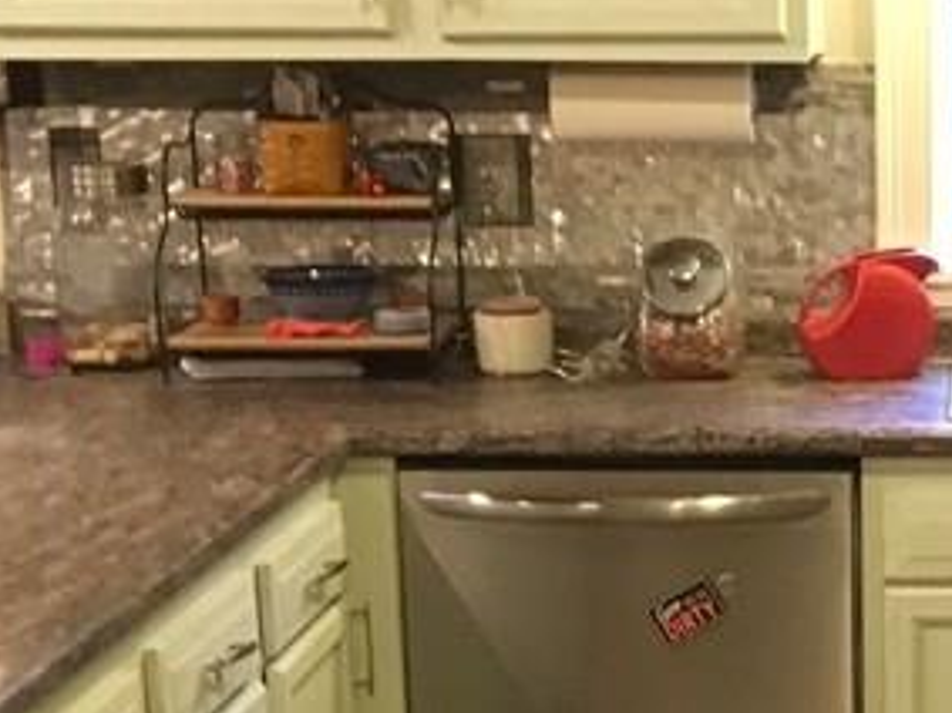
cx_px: 1046
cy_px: 619
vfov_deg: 14.0
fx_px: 2886
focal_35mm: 105
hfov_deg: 18.1
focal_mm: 4.15
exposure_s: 1/15
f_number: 2.2
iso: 250
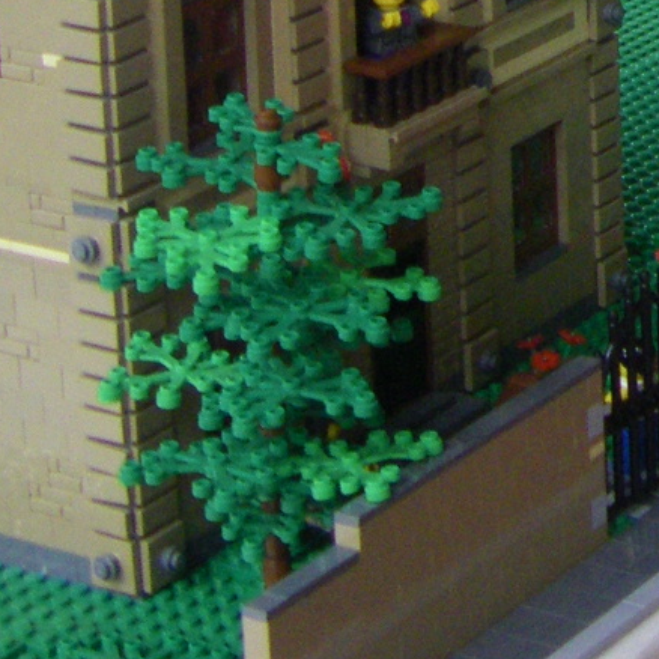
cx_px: 1124
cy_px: -372
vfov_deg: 10.7
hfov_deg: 10.6
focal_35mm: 157
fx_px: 3382
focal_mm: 6.3
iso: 250
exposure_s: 1/50
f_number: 3.5
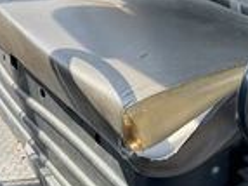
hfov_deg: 23.5
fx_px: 580
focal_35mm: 81
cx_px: 220
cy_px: 24
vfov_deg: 17.9
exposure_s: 1/524
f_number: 1.8
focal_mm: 3
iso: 25
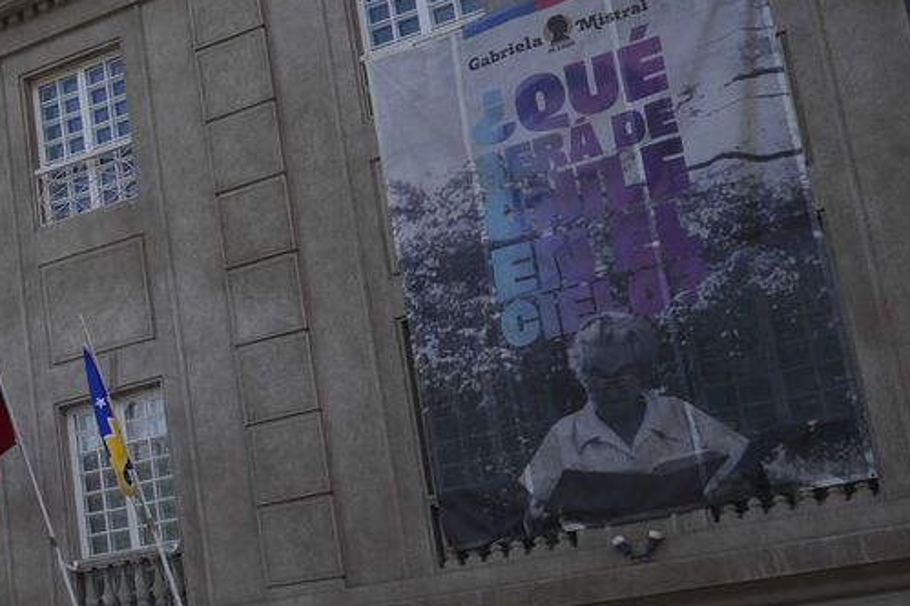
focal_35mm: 77
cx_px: -399
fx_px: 1945
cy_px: 398
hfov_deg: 22.3
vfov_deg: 17.7
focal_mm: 24
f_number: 8
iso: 100
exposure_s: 1/250
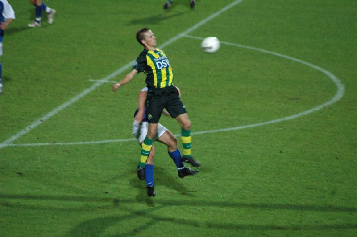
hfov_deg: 5.7
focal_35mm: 360
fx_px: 3567
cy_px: 118
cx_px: 178
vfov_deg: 3.8
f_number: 5.3
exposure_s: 1/90
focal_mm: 240
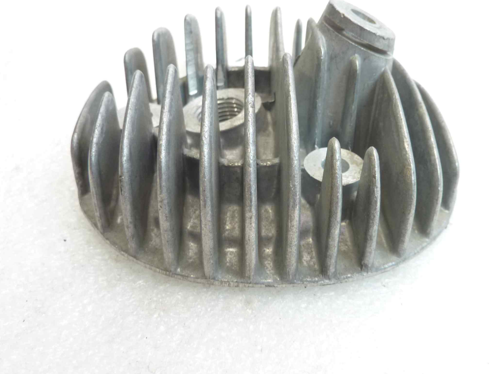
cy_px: 152
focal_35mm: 31
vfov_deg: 45.2
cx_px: 287
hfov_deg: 58.1
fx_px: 447
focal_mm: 4.1
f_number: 3.3
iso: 125
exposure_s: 1/10
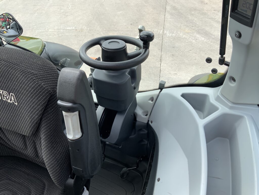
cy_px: 98
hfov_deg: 61.7
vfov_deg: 48.2
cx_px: 130
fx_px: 217
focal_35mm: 29
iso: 16
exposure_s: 1/303
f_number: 1.8
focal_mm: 3
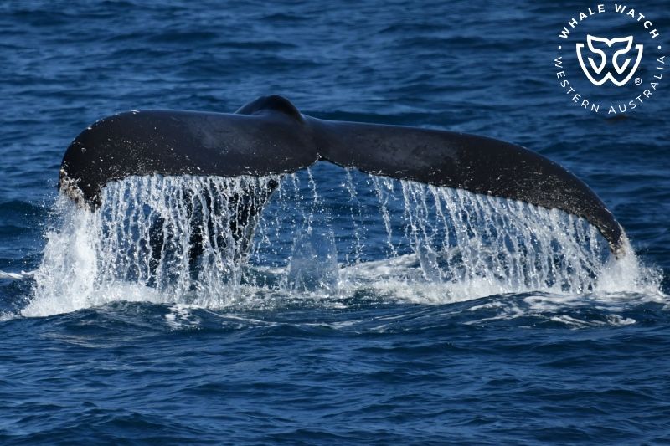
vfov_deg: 2.3
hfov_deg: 3.4
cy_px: 223
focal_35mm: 600
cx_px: 335
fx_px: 11164
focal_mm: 600
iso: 900
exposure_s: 1/8000
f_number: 6.3
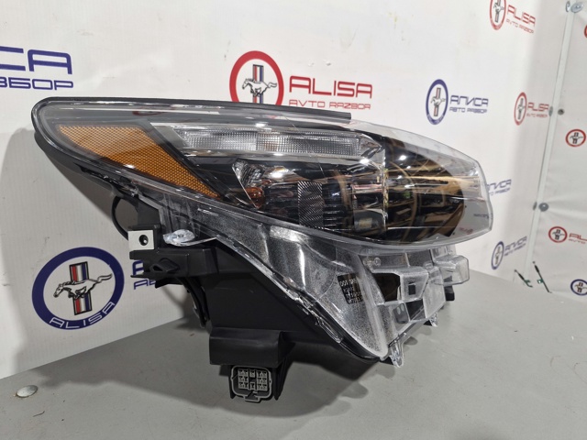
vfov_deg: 58.9
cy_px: 220
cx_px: 294
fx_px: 390
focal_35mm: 23
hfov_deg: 73.9
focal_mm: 5.54
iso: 250
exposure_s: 1/100
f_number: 1.8
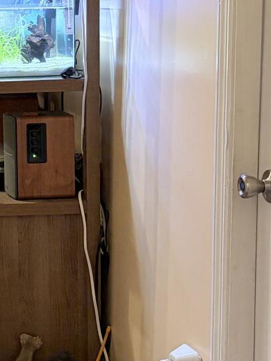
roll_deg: +0.9
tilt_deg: -4.8
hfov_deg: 13.8
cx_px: -204
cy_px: 95
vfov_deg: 20.3
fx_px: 1003
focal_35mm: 96
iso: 320
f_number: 1.6
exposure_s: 1/60
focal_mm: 5.96
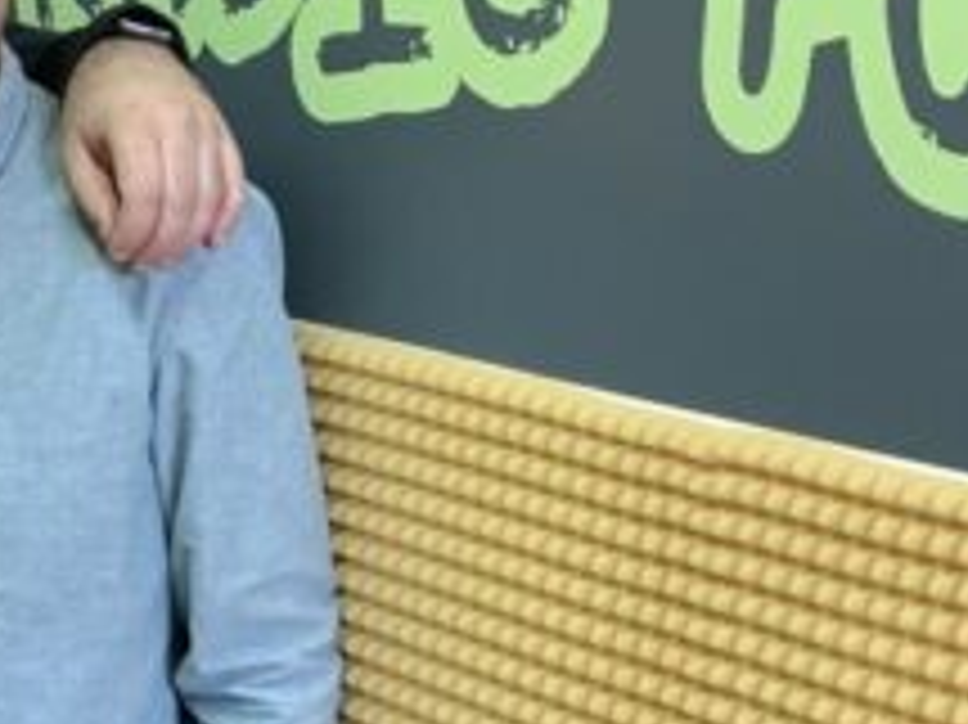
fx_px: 3466
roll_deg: +0.7
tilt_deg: -6.6
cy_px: 247
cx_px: -32
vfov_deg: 11.9
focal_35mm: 124
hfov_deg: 15.6
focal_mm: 4.25
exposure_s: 1/50
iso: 100
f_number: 1.8
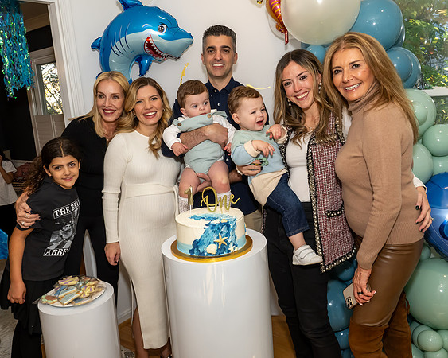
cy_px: 171
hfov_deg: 59.7
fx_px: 390
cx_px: 215
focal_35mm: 29
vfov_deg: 49.3
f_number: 8
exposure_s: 1/250
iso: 1250
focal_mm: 17
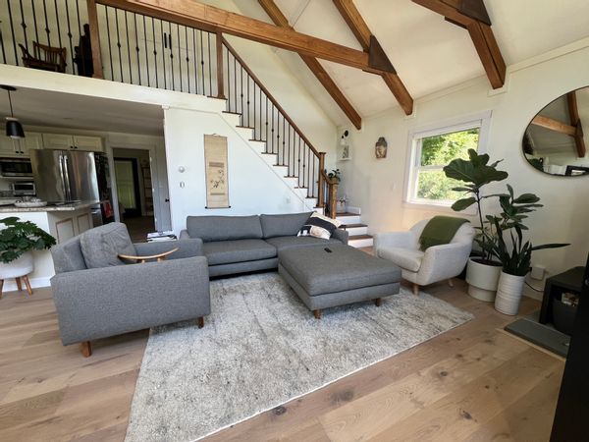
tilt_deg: -9.7
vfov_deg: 89.9
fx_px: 221
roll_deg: -0.3
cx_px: 294
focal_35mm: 13
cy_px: 221
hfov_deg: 106.2
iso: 64
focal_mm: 1.57
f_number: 1.8
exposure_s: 1/99
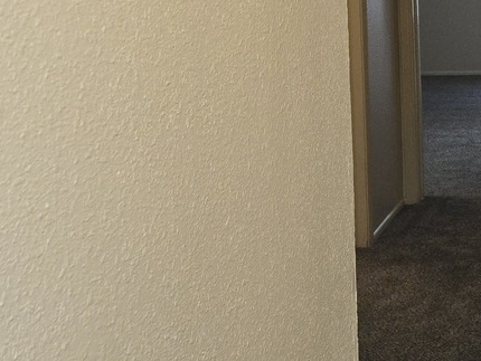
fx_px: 1071
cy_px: 45
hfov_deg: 21.8
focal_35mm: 77
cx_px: 687
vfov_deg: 18.9
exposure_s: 1/40
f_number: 1.8
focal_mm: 5.4
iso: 100
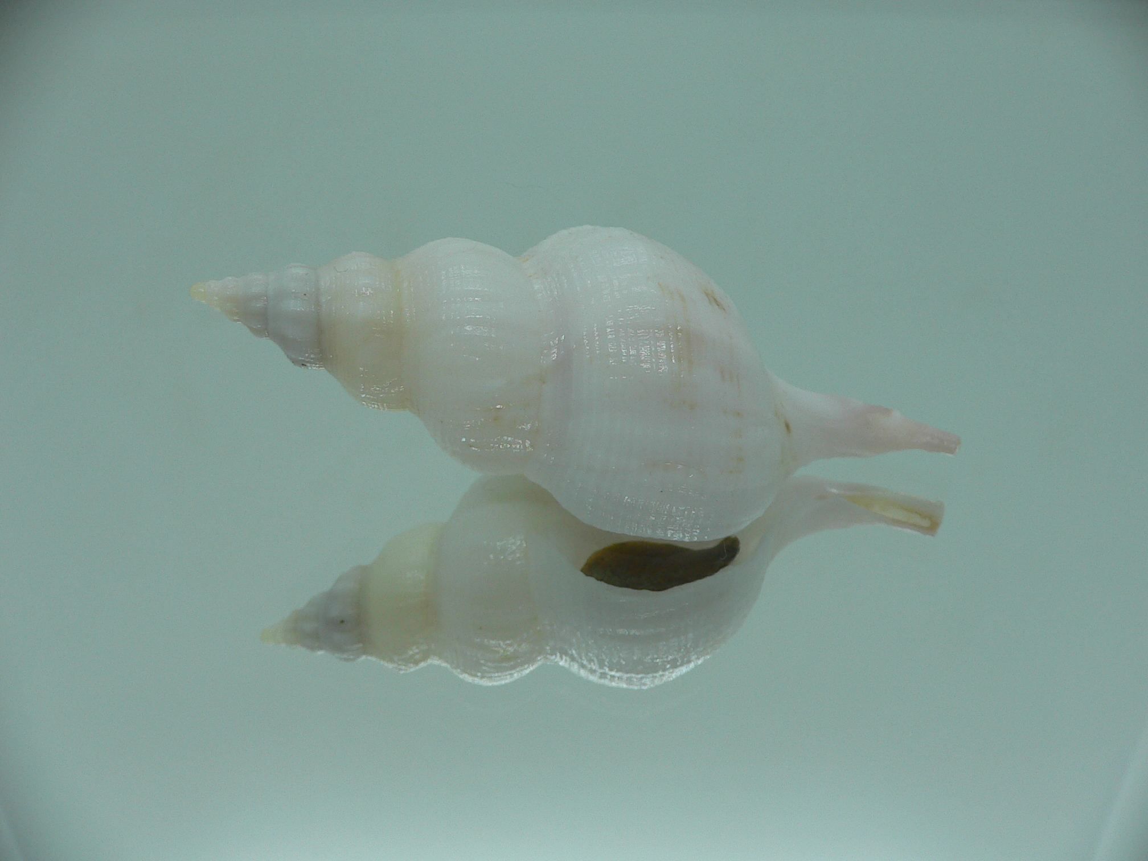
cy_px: 430
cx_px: 574
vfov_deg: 40.7
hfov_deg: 52.6
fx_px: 1161
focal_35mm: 35
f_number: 2.8
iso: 80
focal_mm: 4.6
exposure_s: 1/60
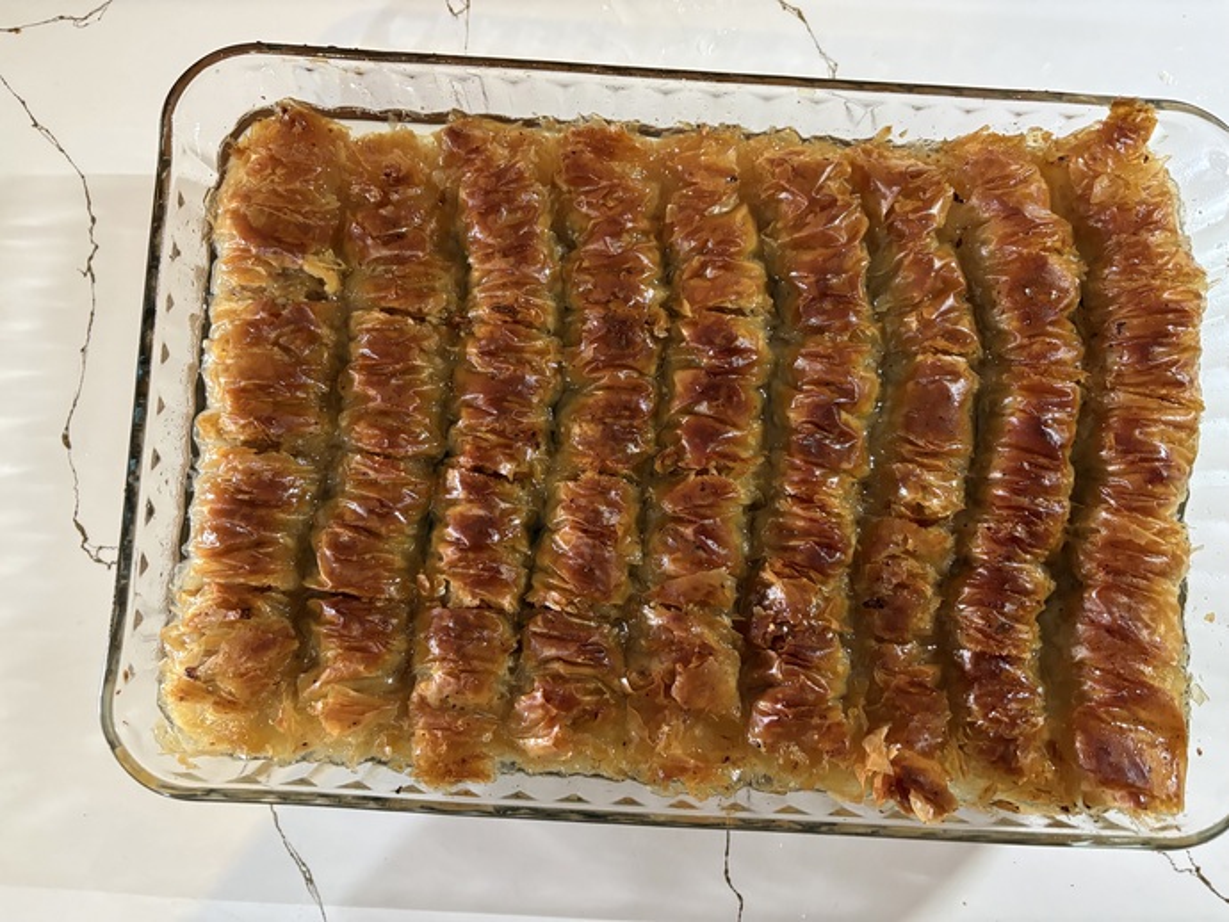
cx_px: 614
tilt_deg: -84.1
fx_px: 923
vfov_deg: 53.1
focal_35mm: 26
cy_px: 461
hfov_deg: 67.3
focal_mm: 5.96
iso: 400
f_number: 1.6
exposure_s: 1/33
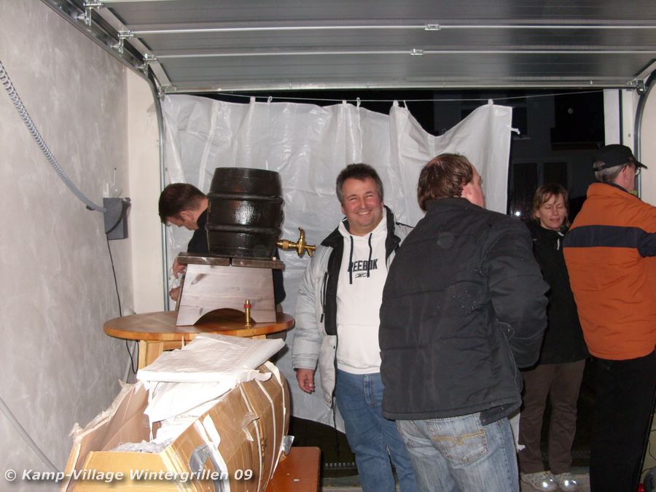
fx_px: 720
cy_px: 246
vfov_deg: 37.7
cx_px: 328
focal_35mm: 38
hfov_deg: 49.0
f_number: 2.8
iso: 200
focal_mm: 6.3
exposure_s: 1/30
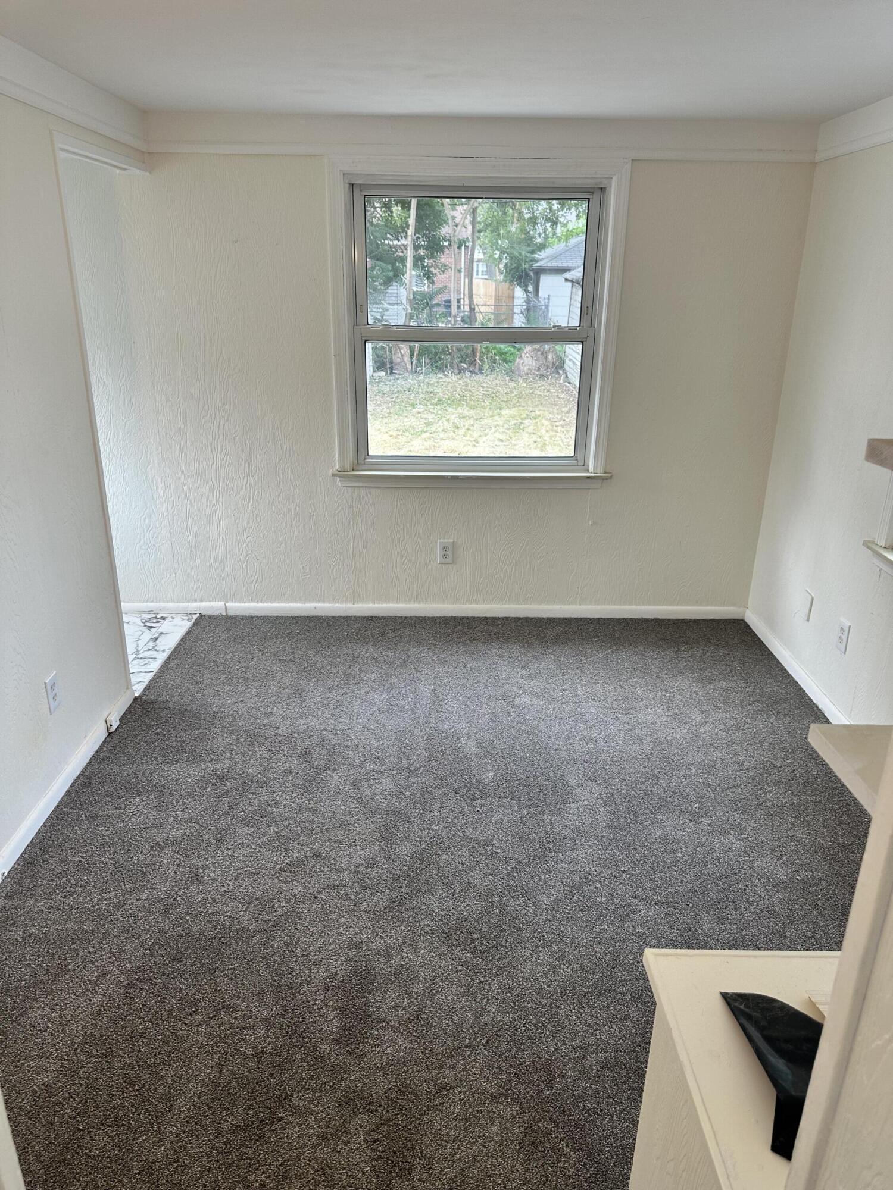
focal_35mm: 24
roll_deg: -2.2
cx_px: 446
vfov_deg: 71.6
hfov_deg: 56.8
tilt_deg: -20.0
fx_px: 826
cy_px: 595
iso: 64
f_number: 1.78
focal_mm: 6.86
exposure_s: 1/133
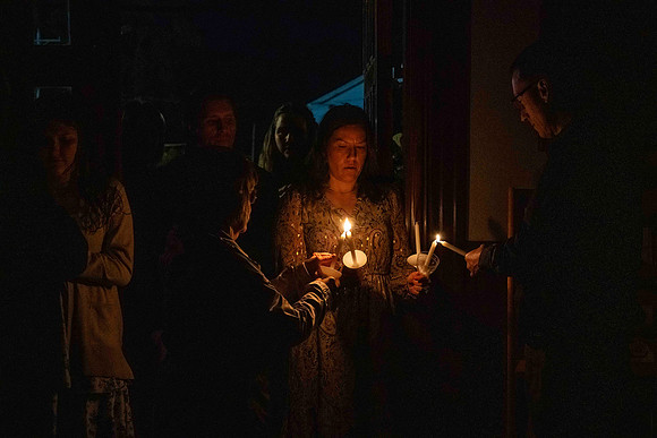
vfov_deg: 22.3
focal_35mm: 61
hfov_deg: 32.9
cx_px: 328
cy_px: 219
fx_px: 1113
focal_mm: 61
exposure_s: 1/40
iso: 8000
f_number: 6.3
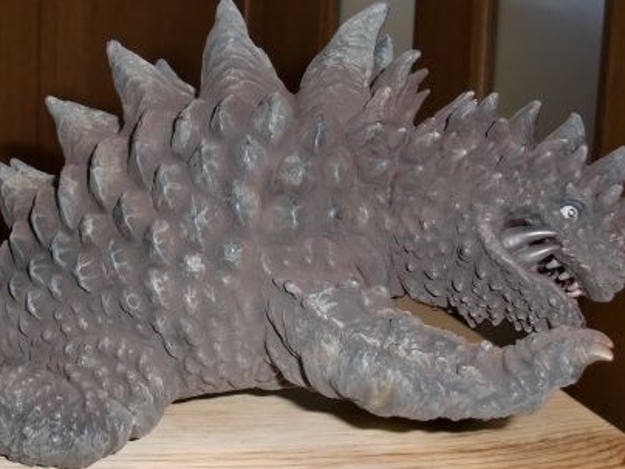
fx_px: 1029
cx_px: 226
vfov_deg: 25.7
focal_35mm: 57
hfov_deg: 33.6
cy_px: 218
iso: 64
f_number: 2.8
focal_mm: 6.3
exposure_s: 1/30
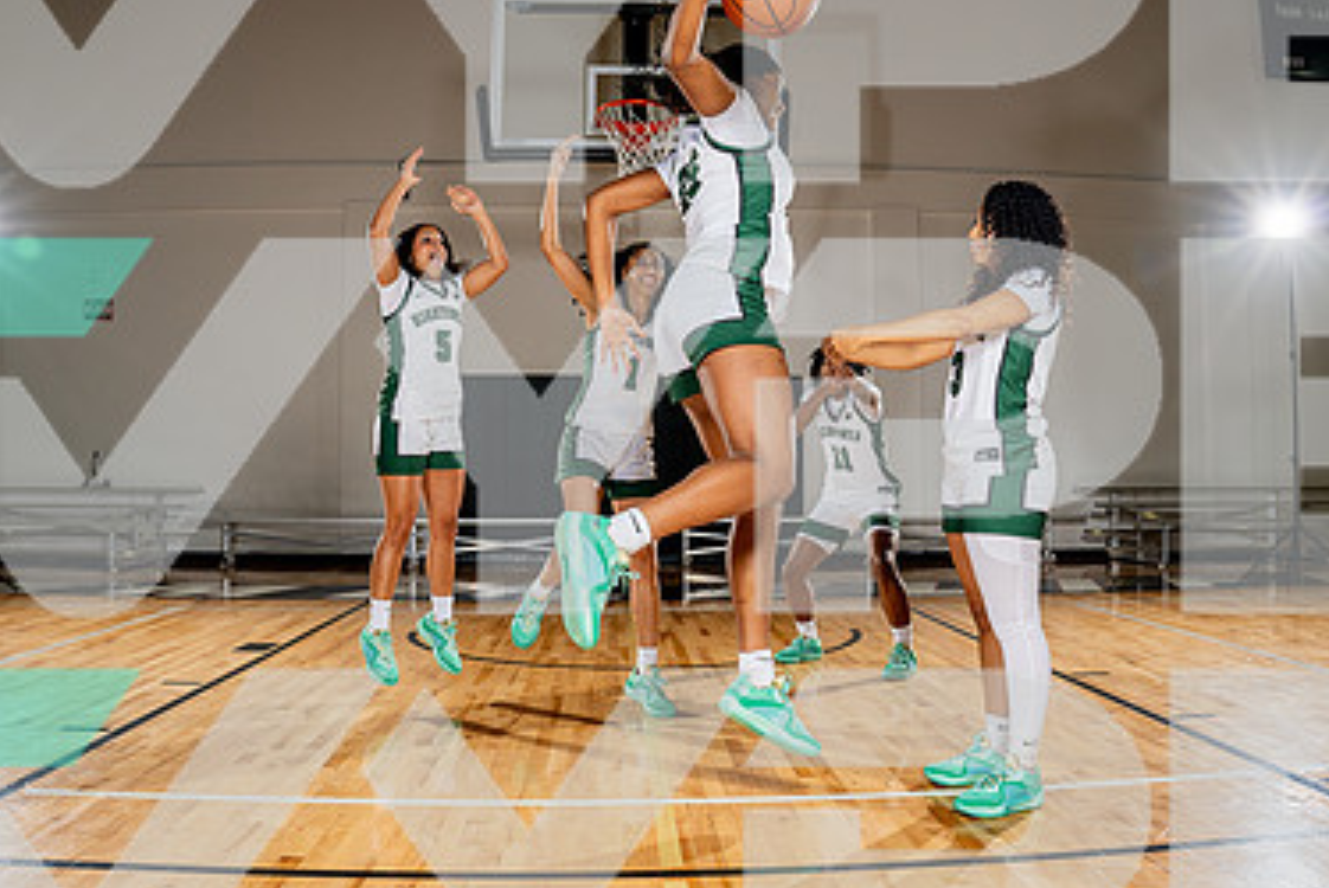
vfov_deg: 42.4
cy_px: 428
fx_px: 1145
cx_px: 686
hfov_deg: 60.2
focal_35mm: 31
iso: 200
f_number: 5.6
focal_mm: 20
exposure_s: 1/250
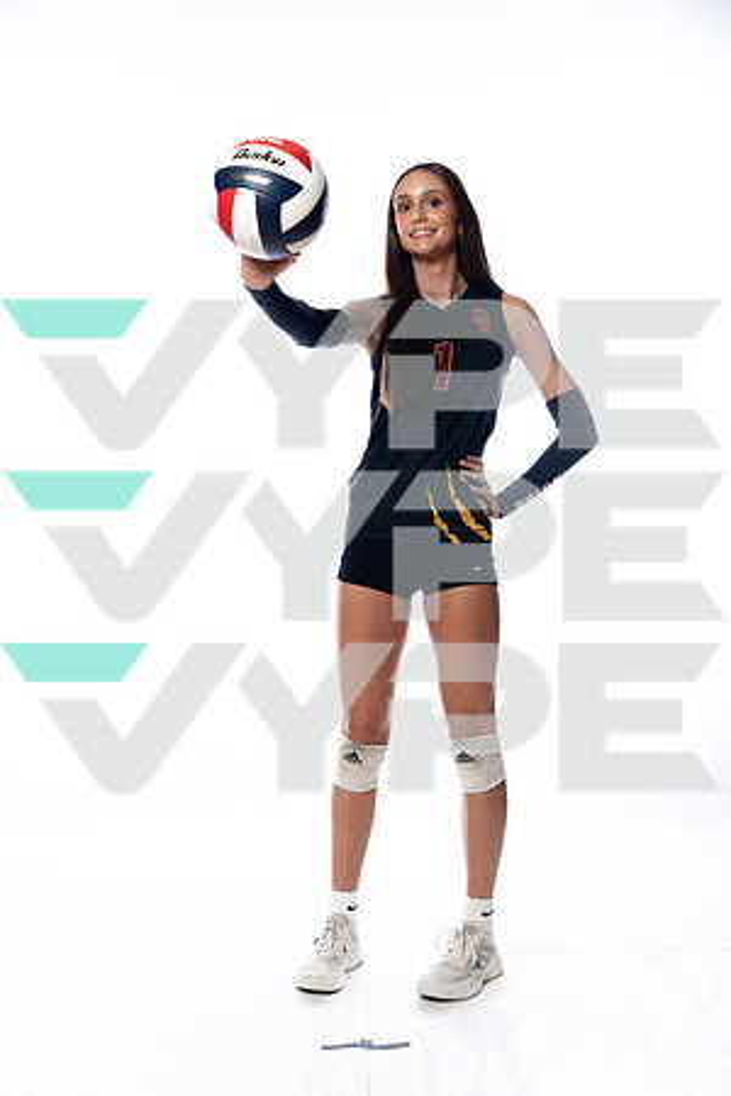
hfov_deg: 27.0
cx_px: 366
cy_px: 548
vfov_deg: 39.6
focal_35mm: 50
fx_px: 1523
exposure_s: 1/250
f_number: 5.6
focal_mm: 50
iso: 640
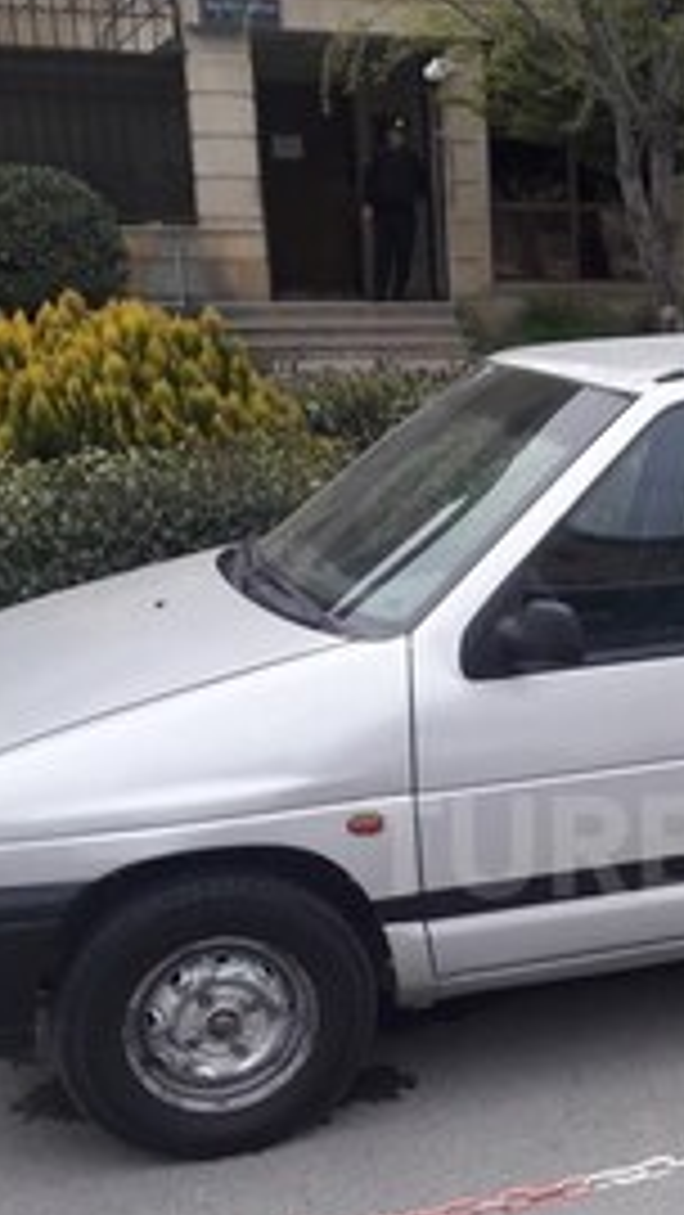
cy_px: 846
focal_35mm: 56
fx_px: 1805
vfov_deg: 36.7
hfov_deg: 20.6
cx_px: 711
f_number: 1.9
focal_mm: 3.7
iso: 40
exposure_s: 1/203
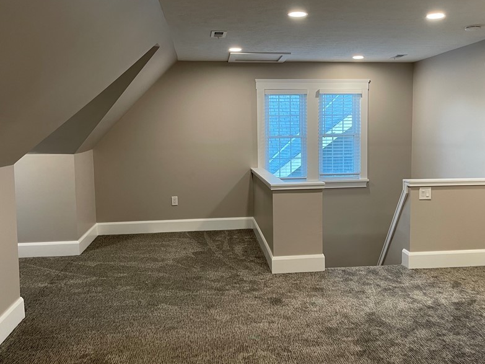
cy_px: 180
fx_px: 476
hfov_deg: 53.8
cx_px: 277
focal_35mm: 34
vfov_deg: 41.8
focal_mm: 5.1
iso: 80
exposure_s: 1/60
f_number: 1.6
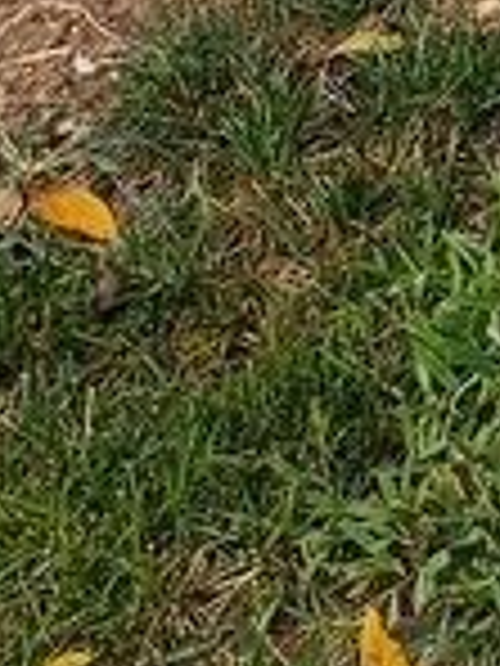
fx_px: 3024
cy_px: -904
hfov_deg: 8.6
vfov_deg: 10.8
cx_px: 1230
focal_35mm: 157
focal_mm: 4.27
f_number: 1.8
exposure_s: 1/195
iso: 100
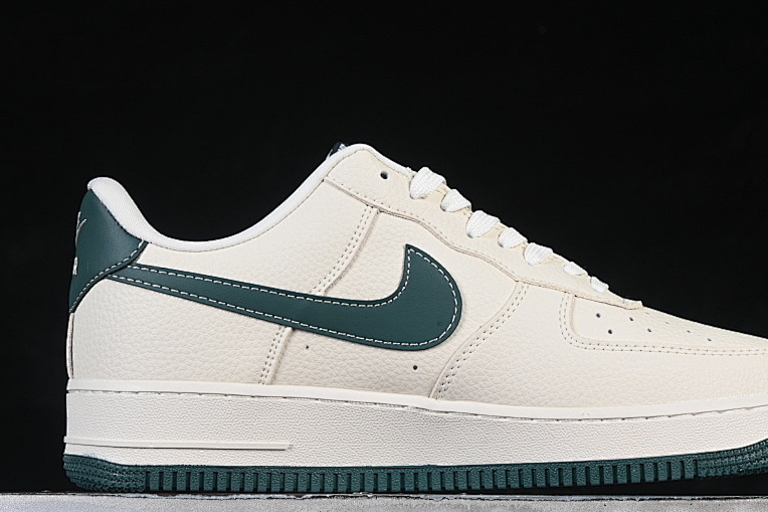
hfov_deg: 19.3
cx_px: 442
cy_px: 268
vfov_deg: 12.9
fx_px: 2261
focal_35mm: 106
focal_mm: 50
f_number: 8
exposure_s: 1/80
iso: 160
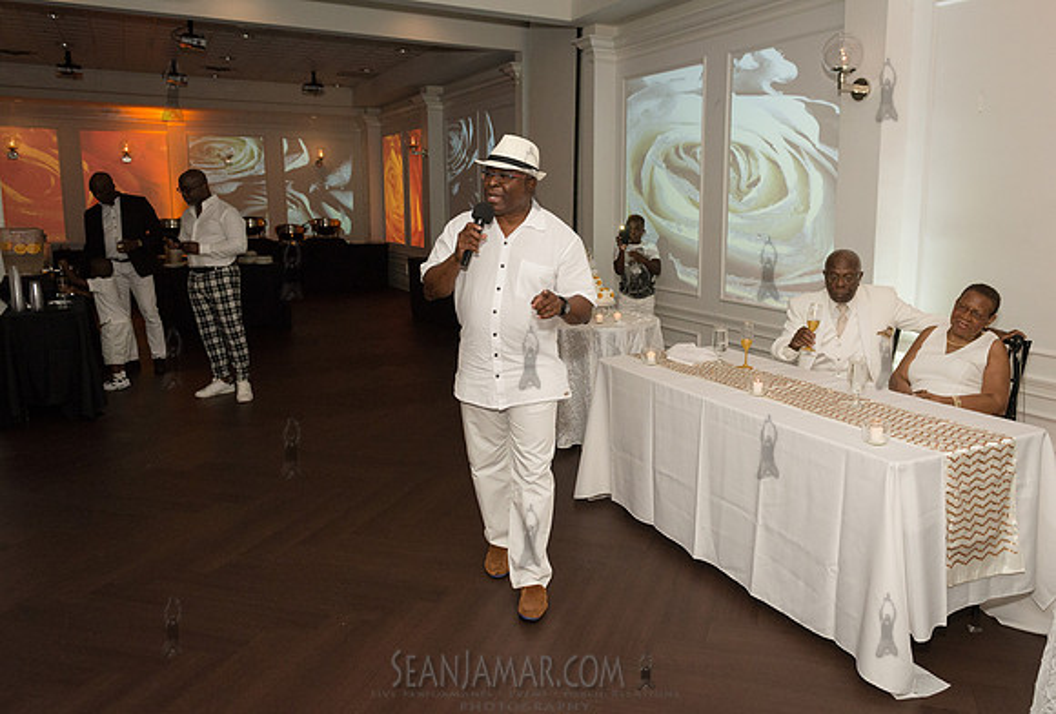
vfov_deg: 48.2
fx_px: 796
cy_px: 316
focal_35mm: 27
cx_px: 597
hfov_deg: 66.8
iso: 2500
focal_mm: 24
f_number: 4
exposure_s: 1/500
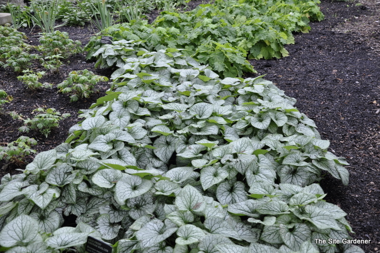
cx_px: 190
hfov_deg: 43.6
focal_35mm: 45
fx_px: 475
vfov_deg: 29.8
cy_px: 126
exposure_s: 1/125
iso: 280
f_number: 5.6
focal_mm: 30
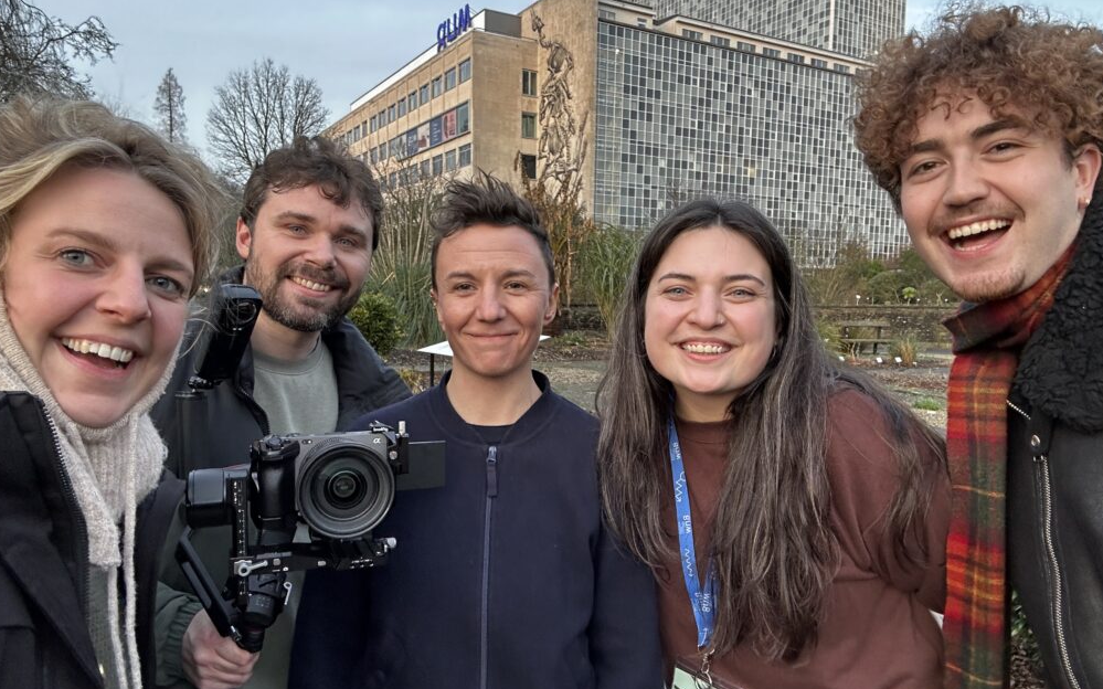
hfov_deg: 72.6
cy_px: 368
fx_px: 751
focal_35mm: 25
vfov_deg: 49.2
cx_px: 554
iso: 80
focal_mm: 2.69
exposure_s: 1/60
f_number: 1.9
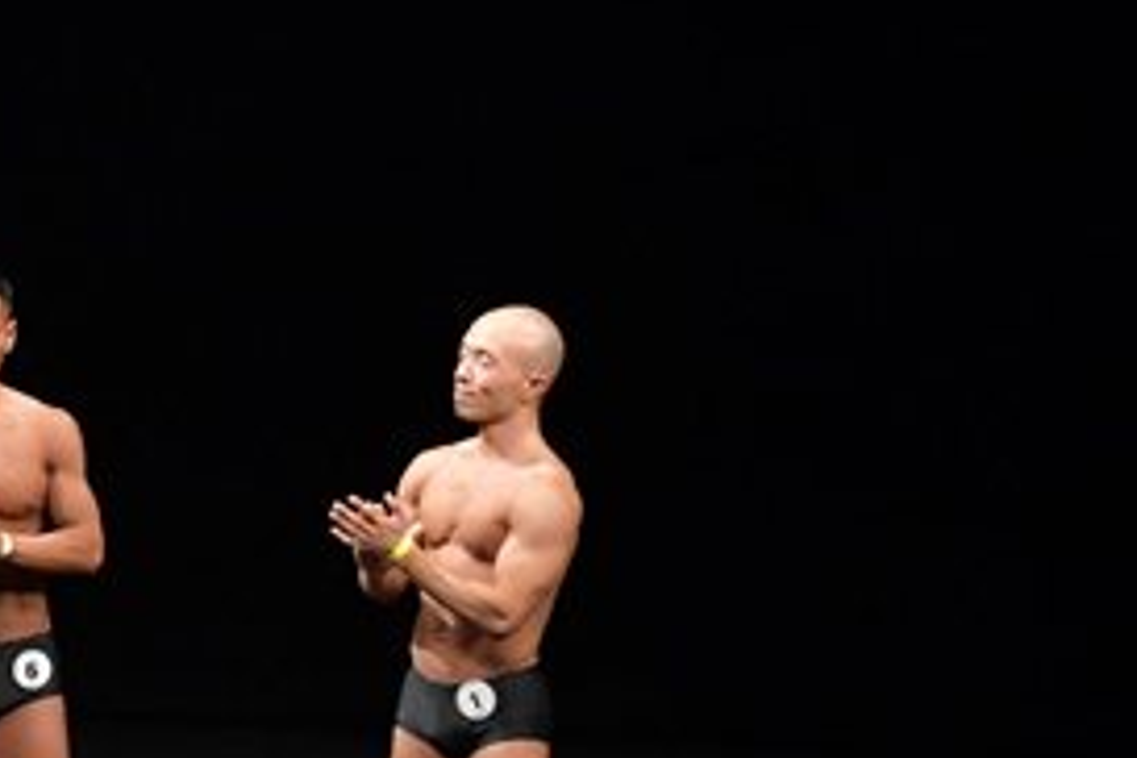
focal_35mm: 332
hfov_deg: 6.2
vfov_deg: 4.1
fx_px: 10485
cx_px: -431
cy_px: 500
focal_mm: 78
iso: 3200
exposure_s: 1/400
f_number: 5.6
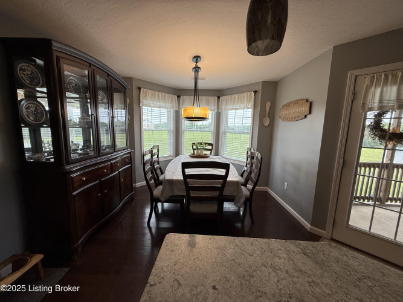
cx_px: 202
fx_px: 163
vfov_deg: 85.7
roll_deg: -1.5
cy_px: 151
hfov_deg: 102.1
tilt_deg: -7.7
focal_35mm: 14
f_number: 2.2
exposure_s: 1/139
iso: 64
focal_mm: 2.22
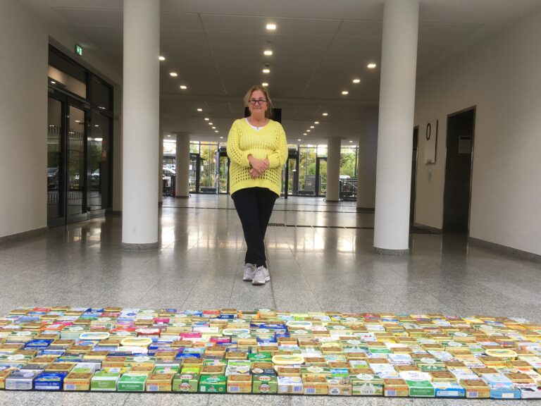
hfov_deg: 61.7
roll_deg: -1.8
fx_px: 453
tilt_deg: -1.5
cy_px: 203
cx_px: 270
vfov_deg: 48.2
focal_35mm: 29
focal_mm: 4.15
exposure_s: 1/50
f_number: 2.2
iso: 25
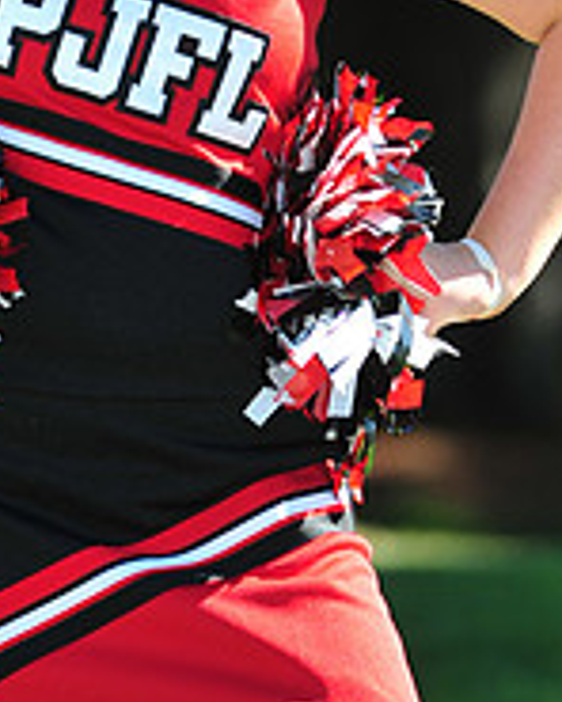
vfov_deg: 3.5
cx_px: 68
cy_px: -273
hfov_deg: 2.8
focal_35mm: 544
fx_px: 11310
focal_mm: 185
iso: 400
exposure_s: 1/1000
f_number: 4.5
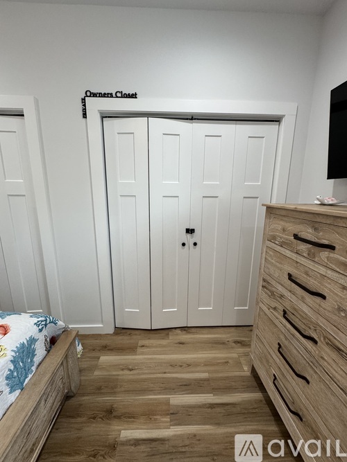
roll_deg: +0.0
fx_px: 187
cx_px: 174
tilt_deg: -12.5
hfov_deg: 85.7
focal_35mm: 14
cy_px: 231
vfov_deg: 102.1
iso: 250
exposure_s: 1/120
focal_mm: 2.22
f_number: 2.2
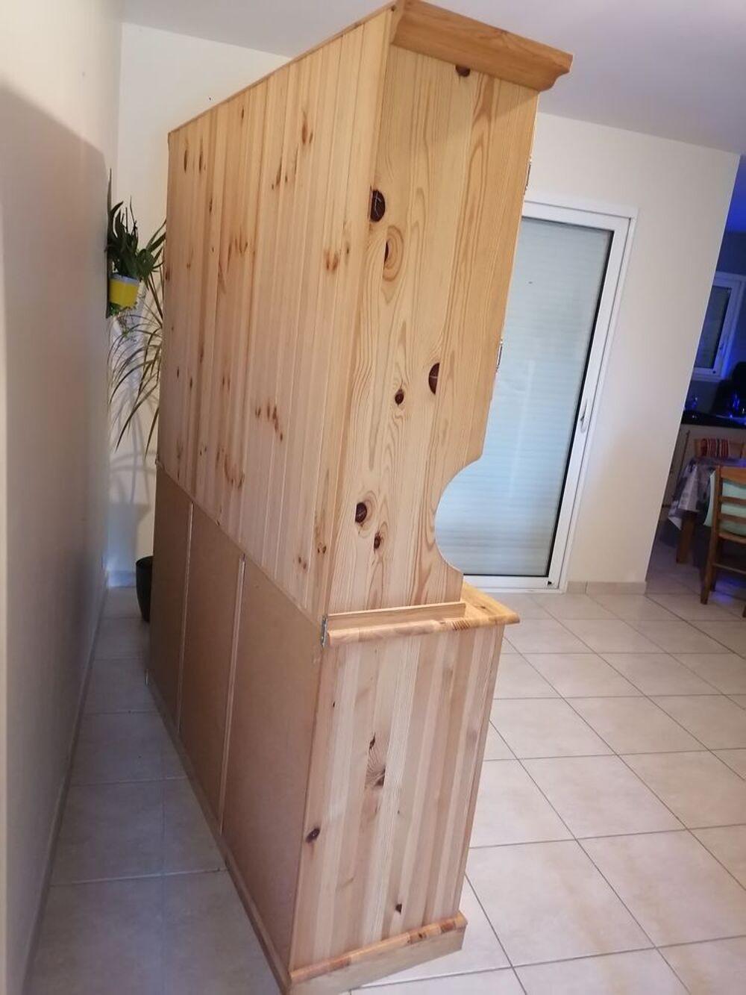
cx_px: 373
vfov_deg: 67.3
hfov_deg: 53.1
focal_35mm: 26
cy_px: 498
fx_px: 747
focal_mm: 5.3
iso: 1250
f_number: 1.8
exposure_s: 1/25
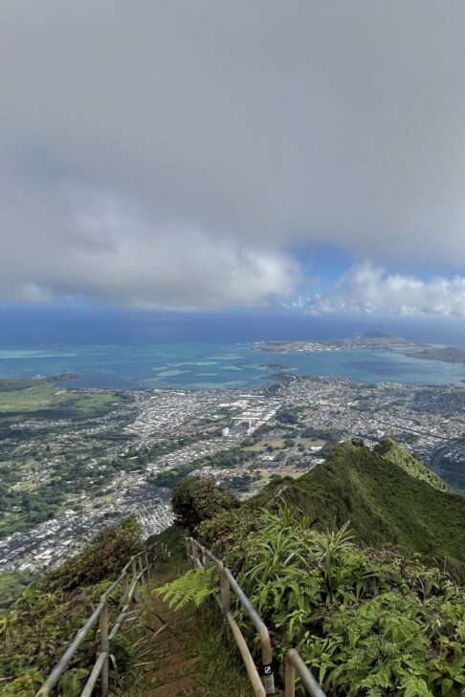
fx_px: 368
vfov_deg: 86.8
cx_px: 383
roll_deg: -0.8
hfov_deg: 58.7
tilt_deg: -9.3
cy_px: 365
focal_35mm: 19
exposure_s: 1/2732
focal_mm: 1.57
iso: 32
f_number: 1.8
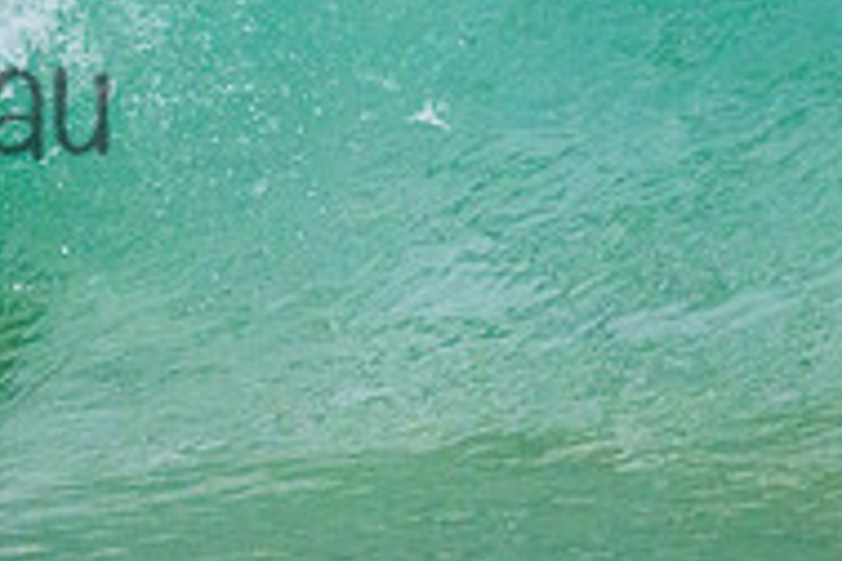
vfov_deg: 0.5
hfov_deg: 0.7
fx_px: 67378
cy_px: -91
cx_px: -134
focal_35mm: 2881
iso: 3600
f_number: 11
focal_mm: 800
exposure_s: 1/2000
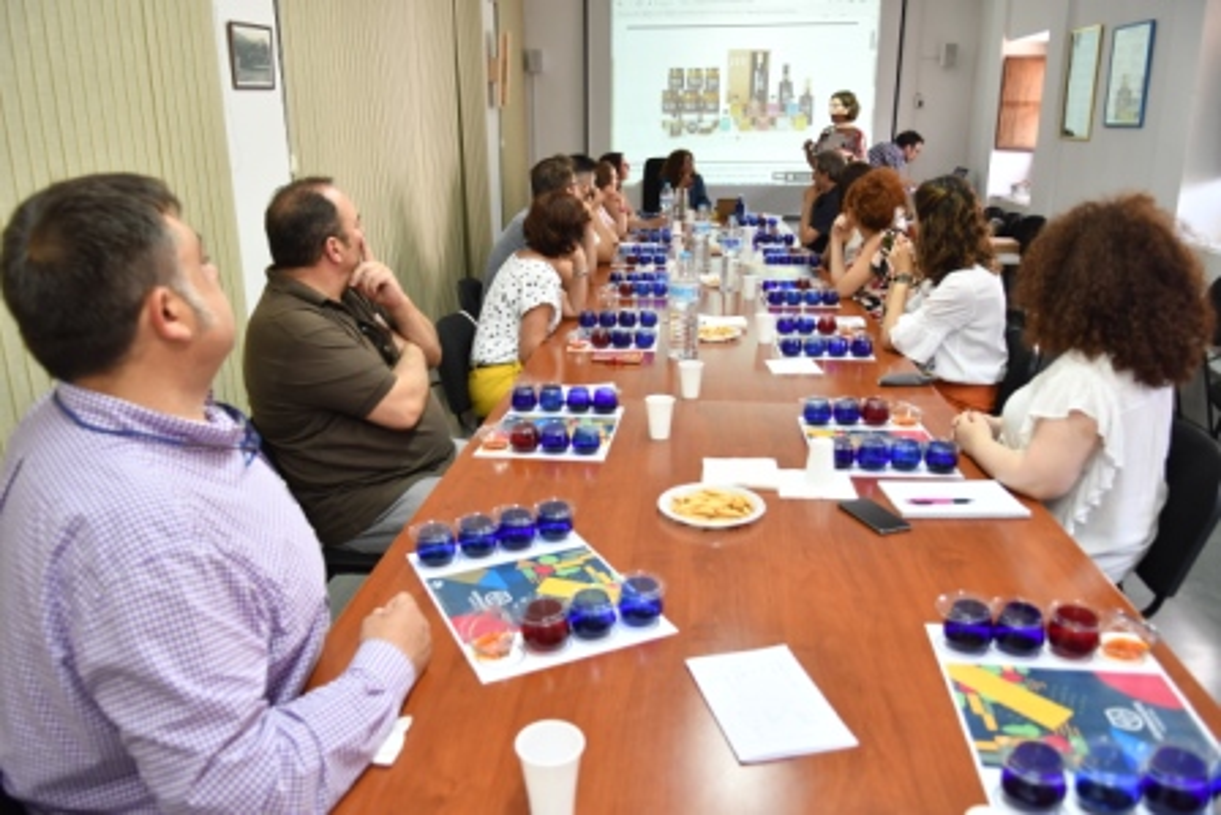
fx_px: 865
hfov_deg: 70.4
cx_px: 610
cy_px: 408
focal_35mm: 26
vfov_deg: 50.4
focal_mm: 17
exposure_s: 1/60
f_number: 2.8
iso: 500
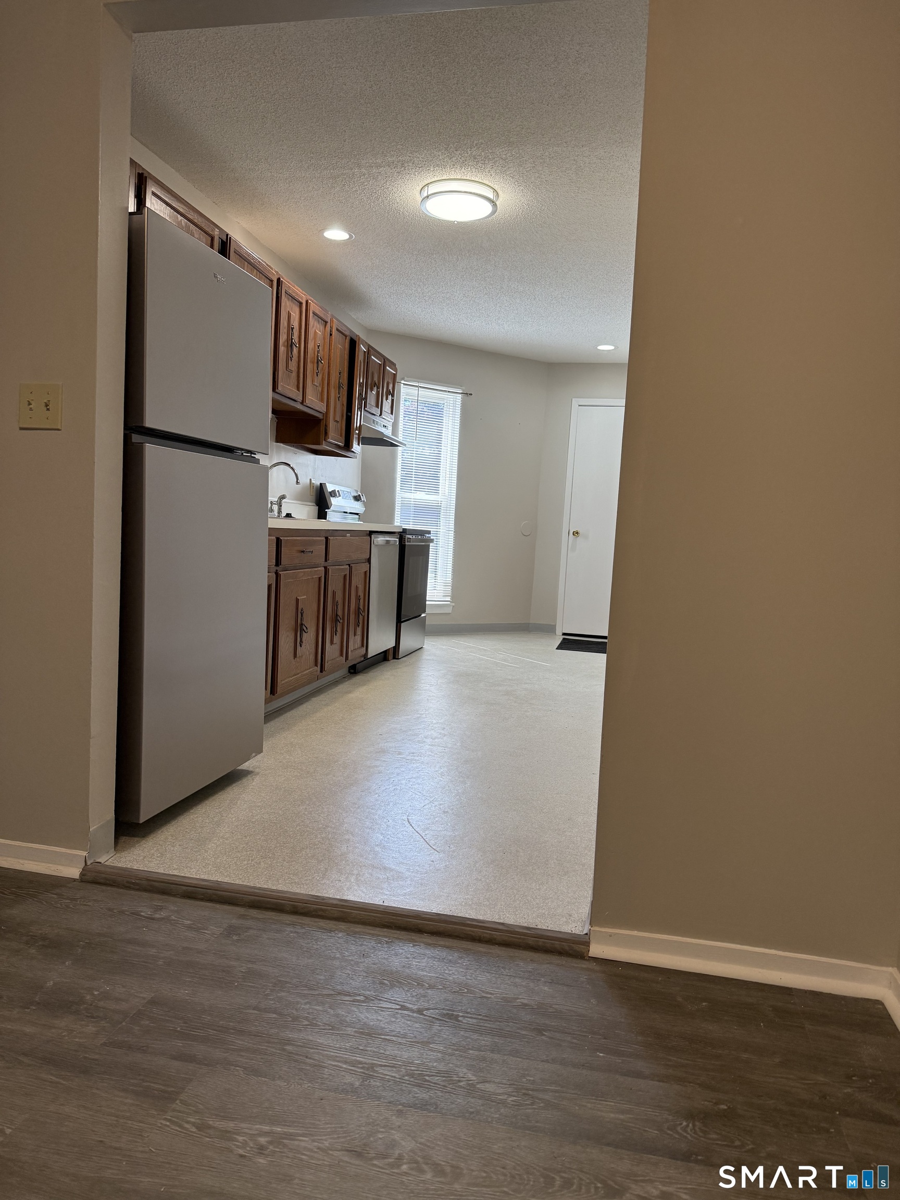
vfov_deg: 71.6
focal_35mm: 24
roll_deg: -2.5
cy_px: 600
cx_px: 450
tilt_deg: -5.3
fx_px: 832
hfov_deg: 56.8
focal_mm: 6.76
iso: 200
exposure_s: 1/178
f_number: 1.78
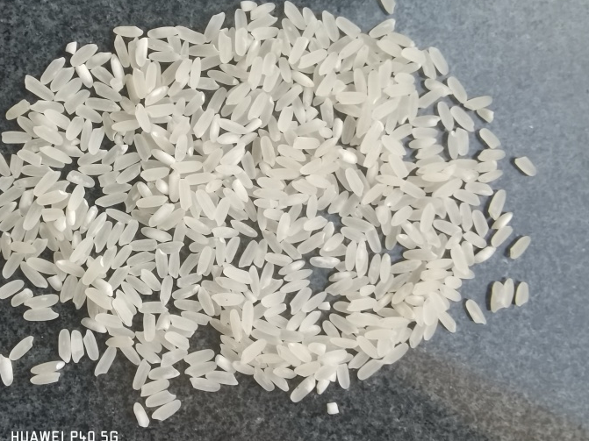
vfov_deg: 45.4
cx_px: 286
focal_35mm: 31
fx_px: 527
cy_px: 208
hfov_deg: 58.4
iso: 160
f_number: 2.2
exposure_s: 1/50
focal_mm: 2.26
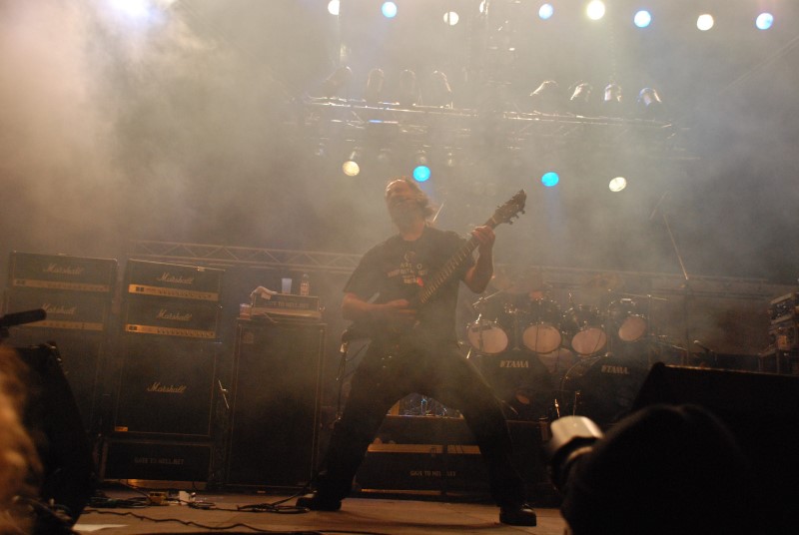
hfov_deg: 41.1
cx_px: 400
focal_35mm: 48
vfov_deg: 28.2
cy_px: 268
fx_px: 1067
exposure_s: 1/60
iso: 1600
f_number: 4.2
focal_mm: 32
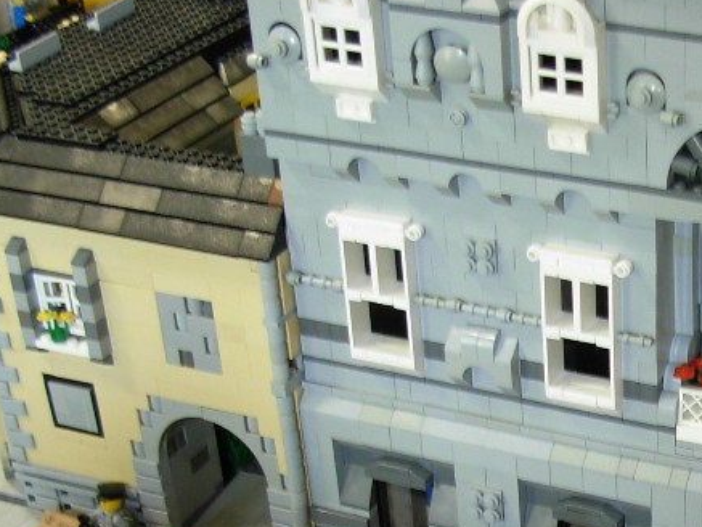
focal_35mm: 89
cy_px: 572
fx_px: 1805
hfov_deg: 21.0
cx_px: 761
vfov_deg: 16.1
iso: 89
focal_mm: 6.3
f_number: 2.9
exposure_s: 1/4
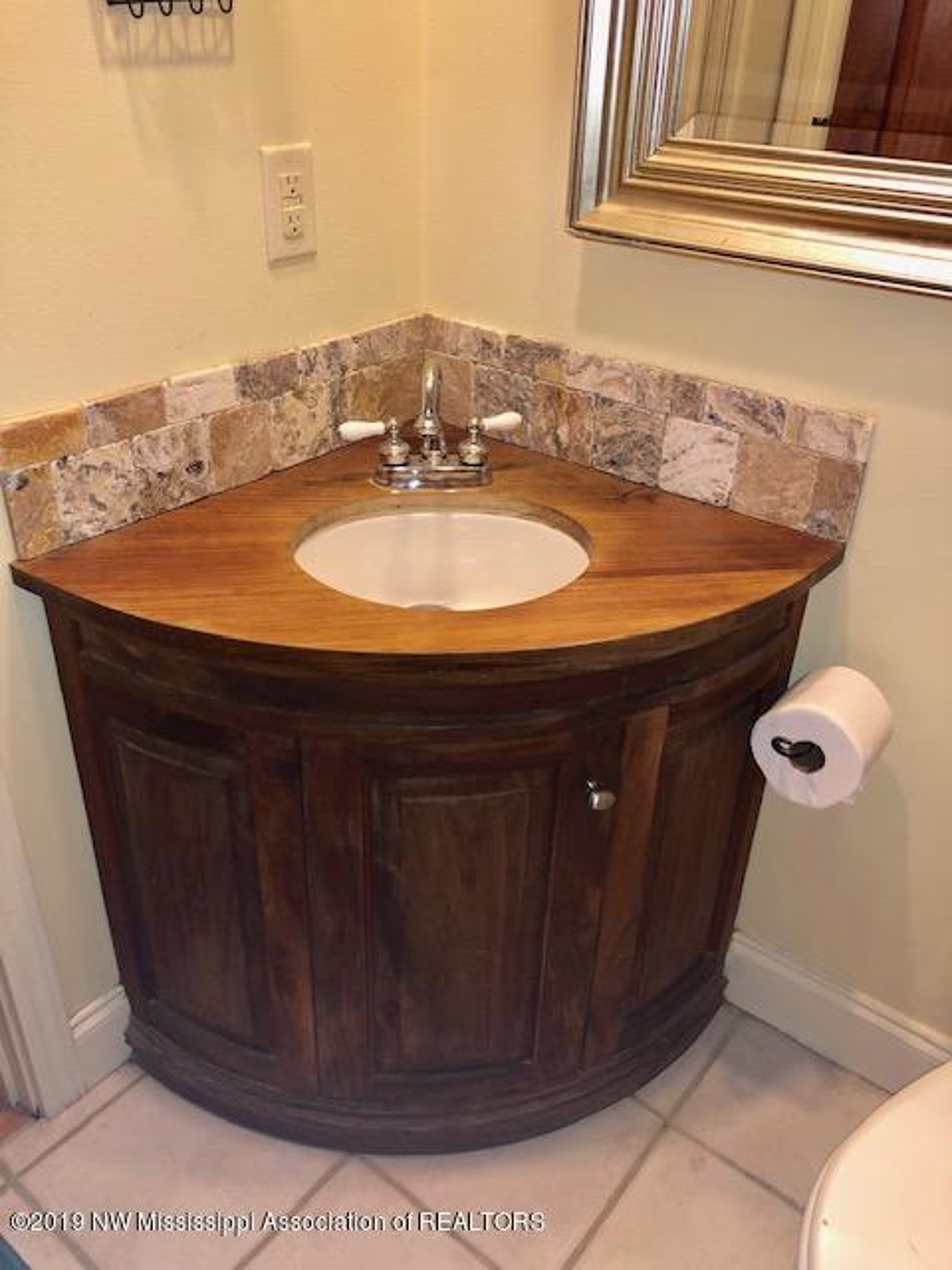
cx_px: 476
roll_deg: -1.9
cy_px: 635
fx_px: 1027
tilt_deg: -31.3
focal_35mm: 28
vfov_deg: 63.4
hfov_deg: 49.7
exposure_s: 1/13
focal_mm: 4
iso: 32
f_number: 1.8
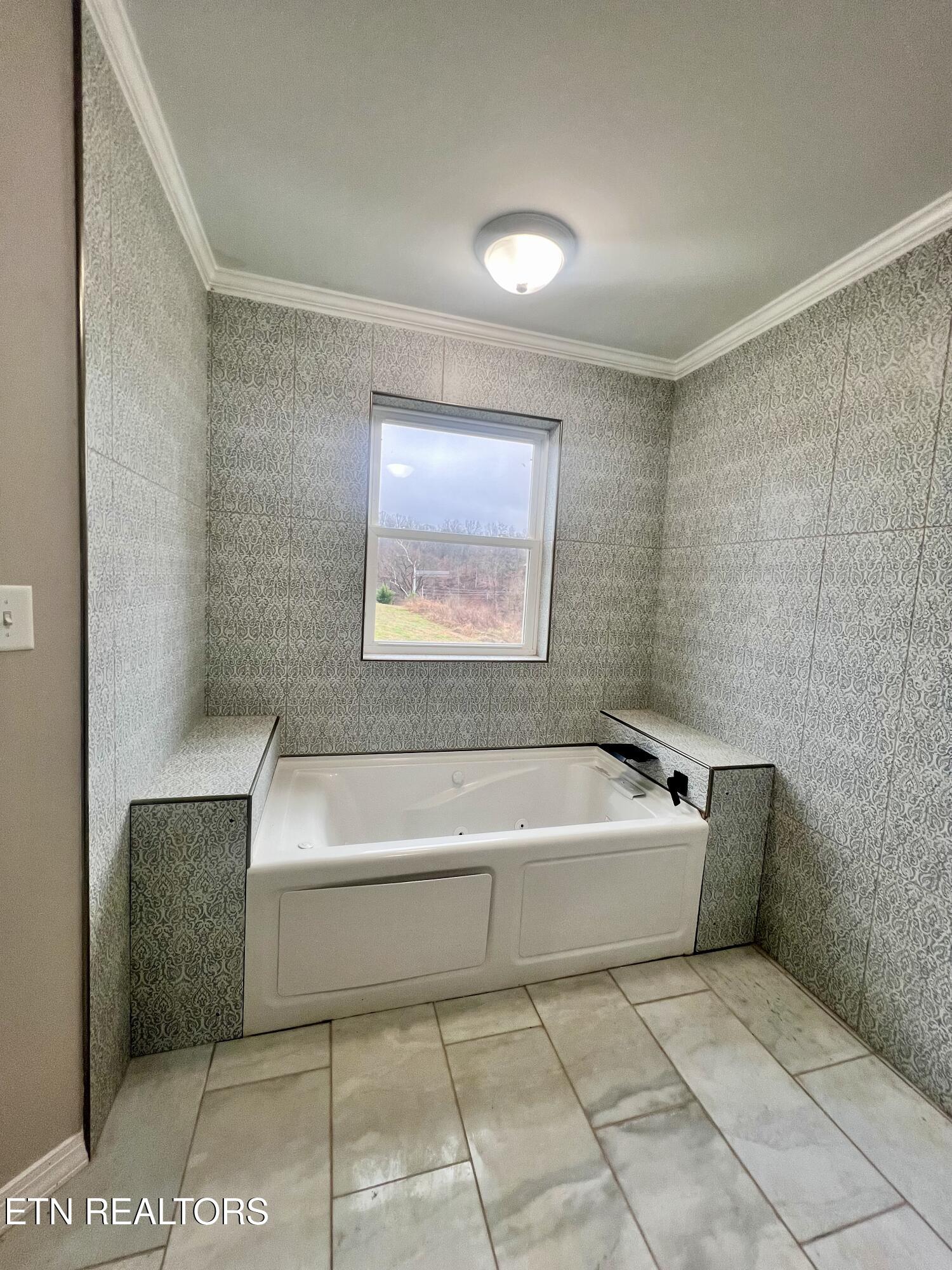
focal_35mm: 13
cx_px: 476
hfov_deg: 89.9
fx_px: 477
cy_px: 635
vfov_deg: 106.2
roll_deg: -3.6
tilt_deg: -4.2
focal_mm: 1.57
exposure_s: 1/101
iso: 64
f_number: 1.8
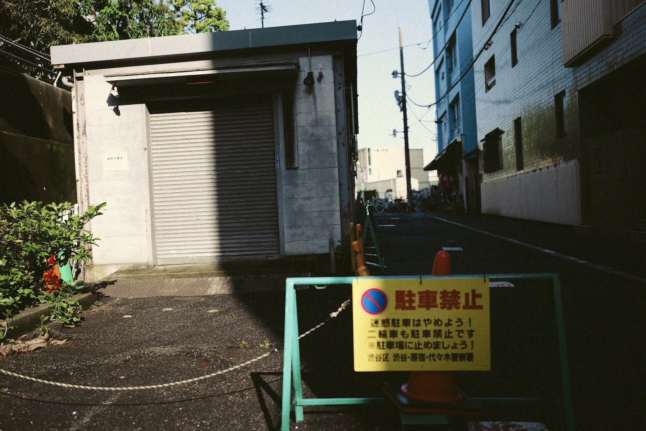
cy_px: 216
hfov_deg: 54.4
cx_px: 323
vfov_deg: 37.9
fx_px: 628
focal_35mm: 35
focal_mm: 35
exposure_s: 1/1600
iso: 100
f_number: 2
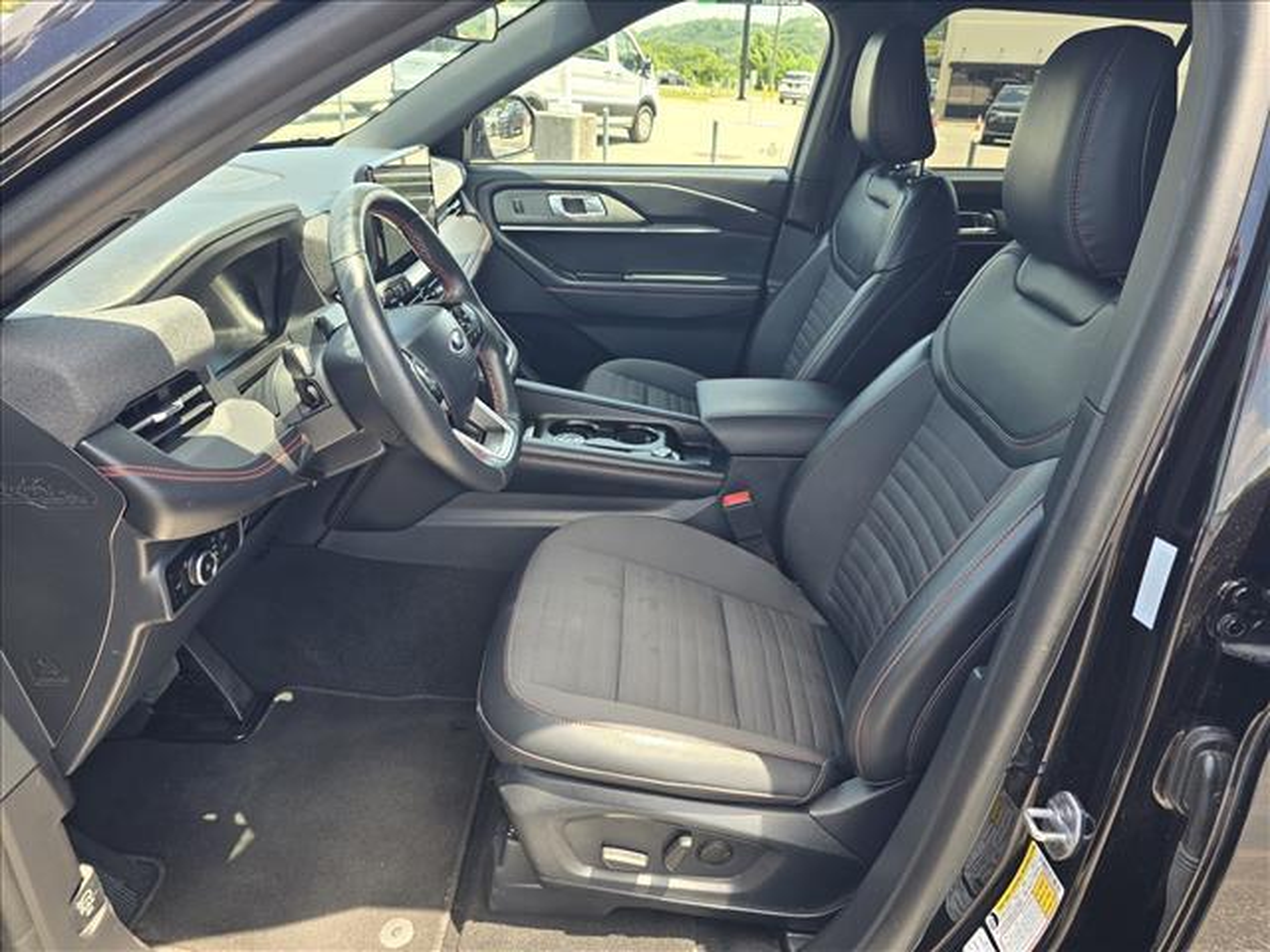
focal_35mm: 23
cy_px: 476
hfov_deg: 73.9
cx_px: 635
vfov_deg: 58.9
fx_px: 844
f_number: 1.7
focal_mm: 6.3
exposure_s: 1/74.6
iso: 16
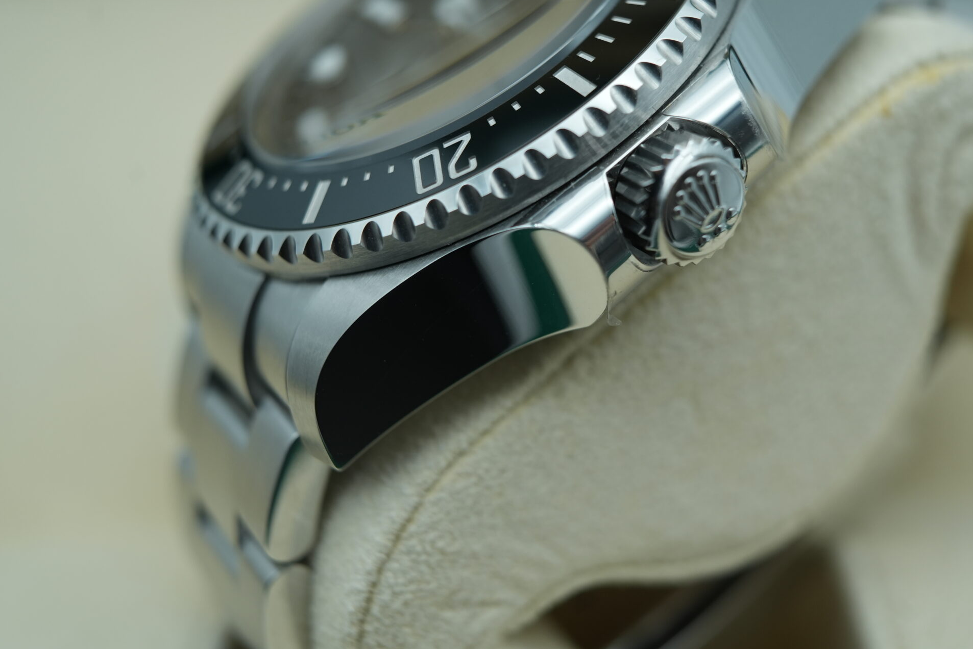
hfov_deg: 41.8
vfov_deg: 28.6
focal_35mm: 47
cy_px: 244
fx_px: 1270
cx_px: 560
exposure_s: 1/250
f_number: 5
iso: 400
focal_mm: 35
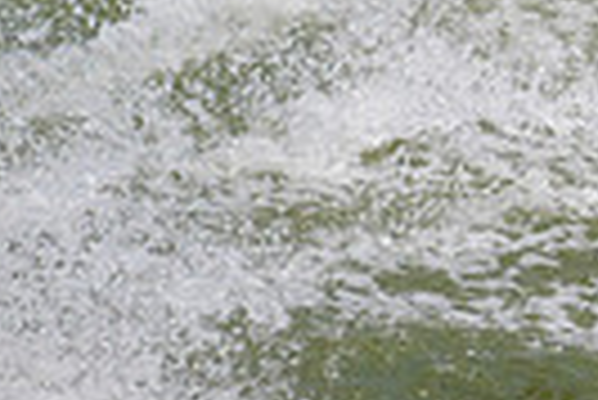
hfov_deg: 0.6
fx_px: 58102
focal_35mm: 3494
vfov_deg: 0.4
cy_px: -254
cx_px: 1160
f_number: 11
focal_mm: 800
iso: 640
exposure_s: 1/2000
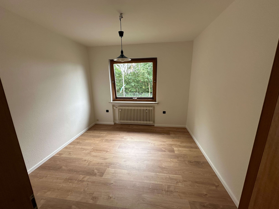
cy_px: 104
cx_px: 140
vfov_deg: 85.7
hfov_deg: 102.1
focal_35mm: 14
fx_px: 113
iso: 100
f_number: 2.2
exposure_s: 1/99
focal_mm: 2.22
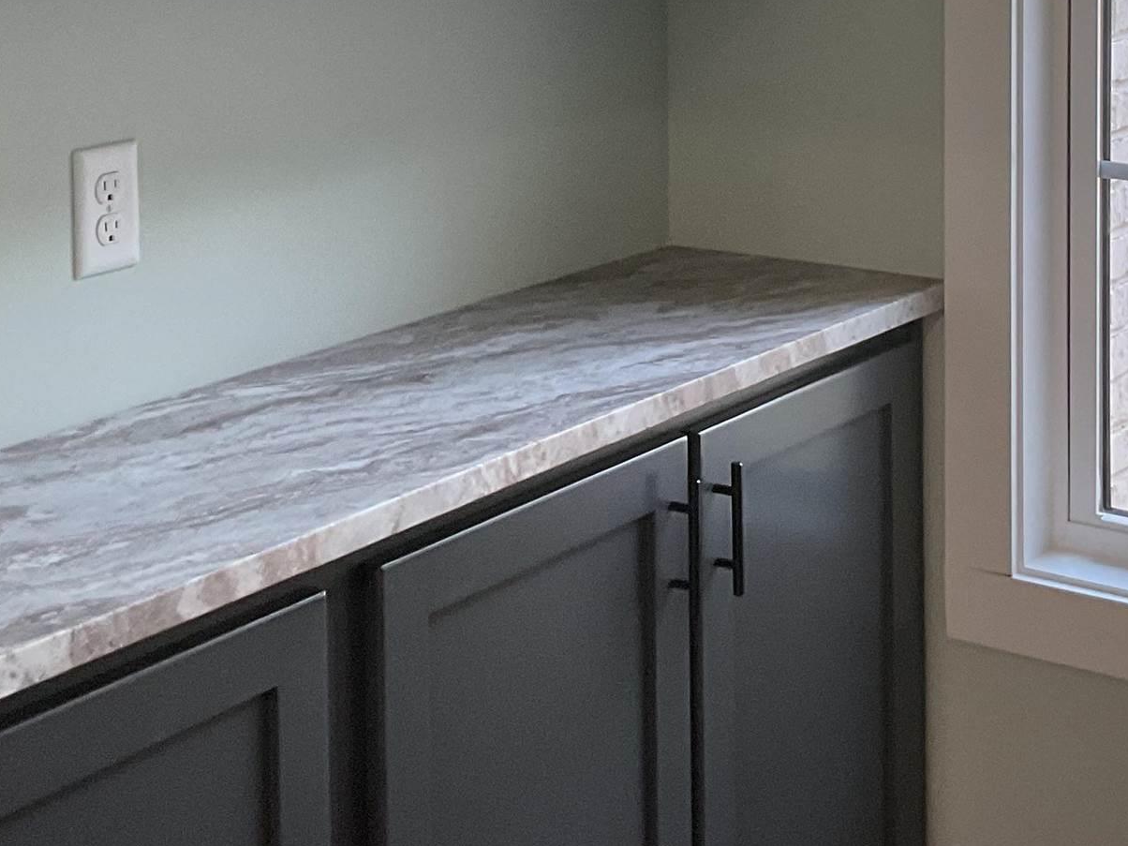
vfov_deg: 19.1
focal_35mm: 74
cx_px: 668
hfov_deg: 26.3
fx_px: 2411
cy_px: -72
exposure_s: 1/120
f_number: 1.8
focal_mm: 3
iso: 64
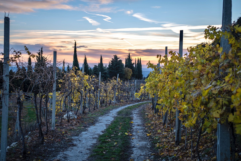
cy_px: 80
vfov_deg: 28.1
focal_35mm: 48
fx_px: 321
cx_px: 120
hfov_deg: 41.1
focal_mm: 32
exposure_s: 1/200
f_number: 4
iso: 160
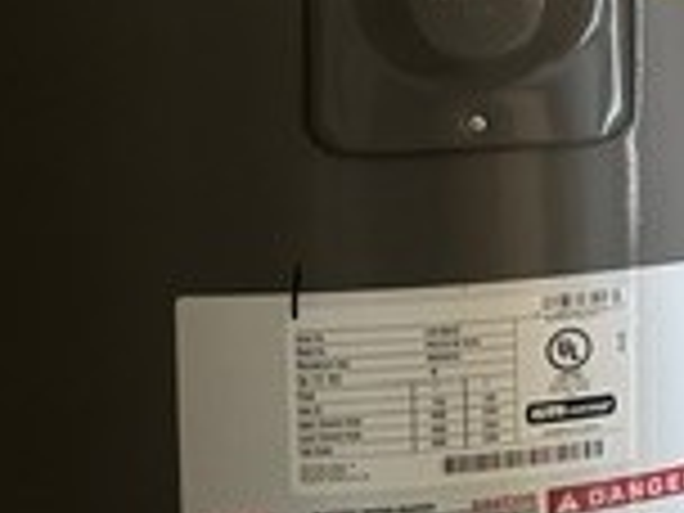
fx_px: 1996
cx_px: 1278
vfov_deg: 14.4
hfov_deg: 16.1
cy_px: 18
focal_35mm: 101
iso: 1000
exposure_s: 1/16
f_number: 1.78
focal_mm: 6.76
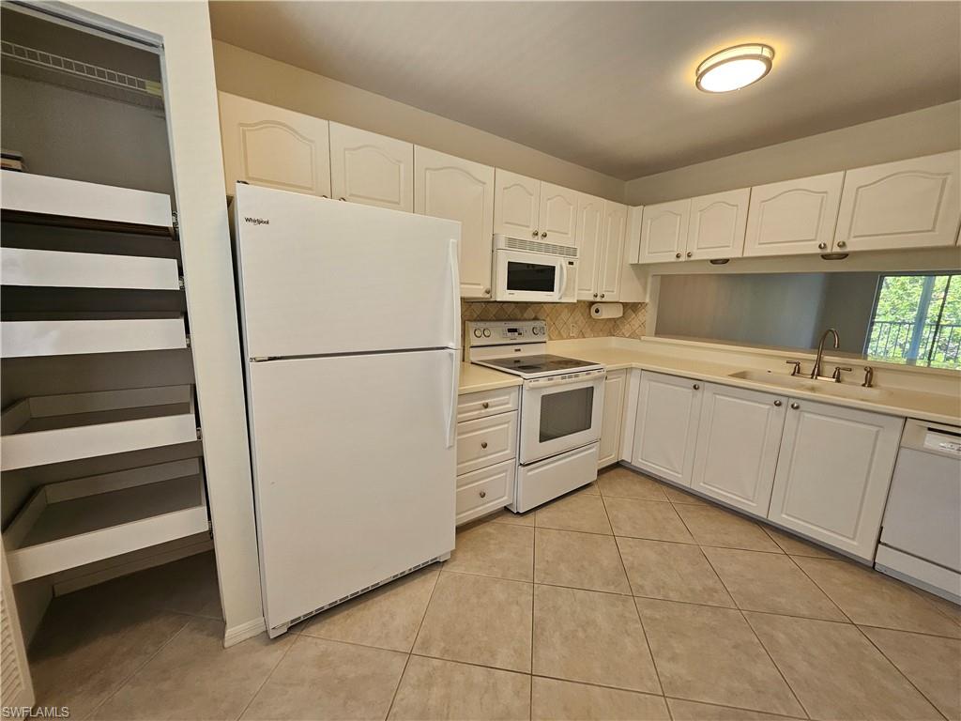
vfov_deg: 89.9
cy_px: 360
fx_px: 361
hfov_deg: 106.2
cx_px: 480
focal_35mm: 13
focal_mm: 1.7
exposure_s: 1/60
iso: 64
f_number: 2.2
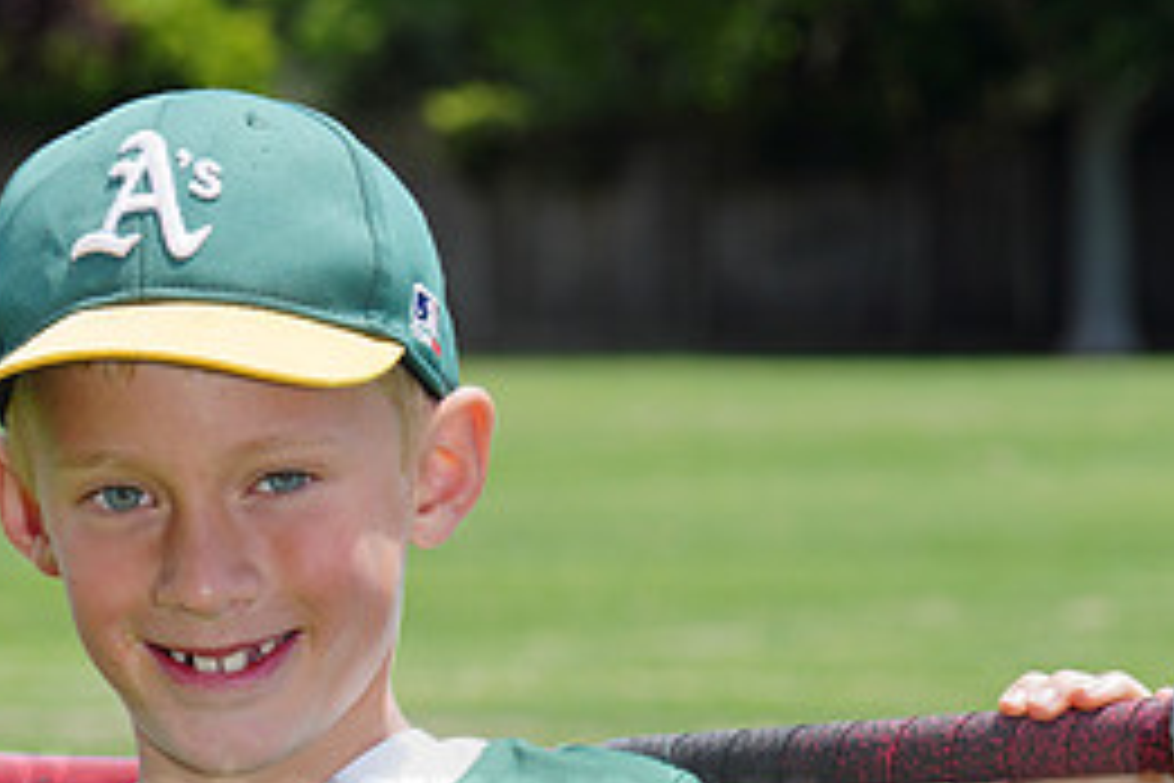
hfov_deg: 5.6
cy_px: 772
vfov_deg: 3.7
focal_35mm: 367
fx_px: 11967
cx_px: 265
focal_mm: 165
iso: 200
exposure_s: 1/200
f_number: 11
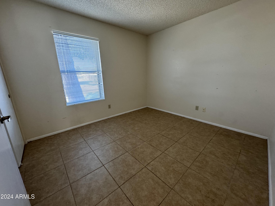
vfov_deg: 85.7
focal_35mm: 14
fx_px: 111
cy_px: 103
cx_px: 138
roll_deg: +1.5
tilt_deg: -14.4
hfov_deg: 102.1
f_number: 2.2
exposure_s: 1/60
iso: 320
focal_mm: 2.22
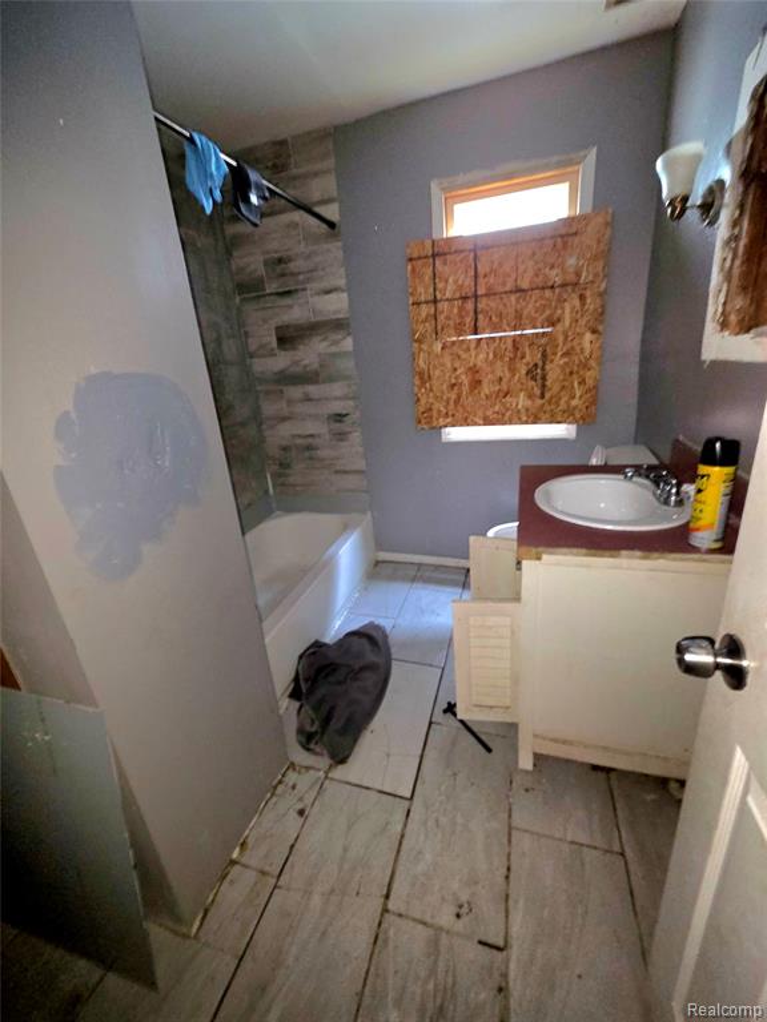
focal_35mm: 13
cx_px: 384
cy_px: 511
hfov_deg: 89.9
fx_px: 384
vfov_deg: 106.2
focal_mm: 2.2
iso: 320
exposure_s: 1/8.01
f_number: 2.2
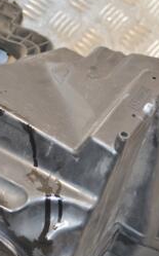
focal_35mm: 118
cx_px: 53
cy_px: 173
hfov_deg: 11.1
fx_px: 820
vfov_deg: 17.6
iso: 800
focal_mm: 32
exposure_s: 1/125
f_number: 5
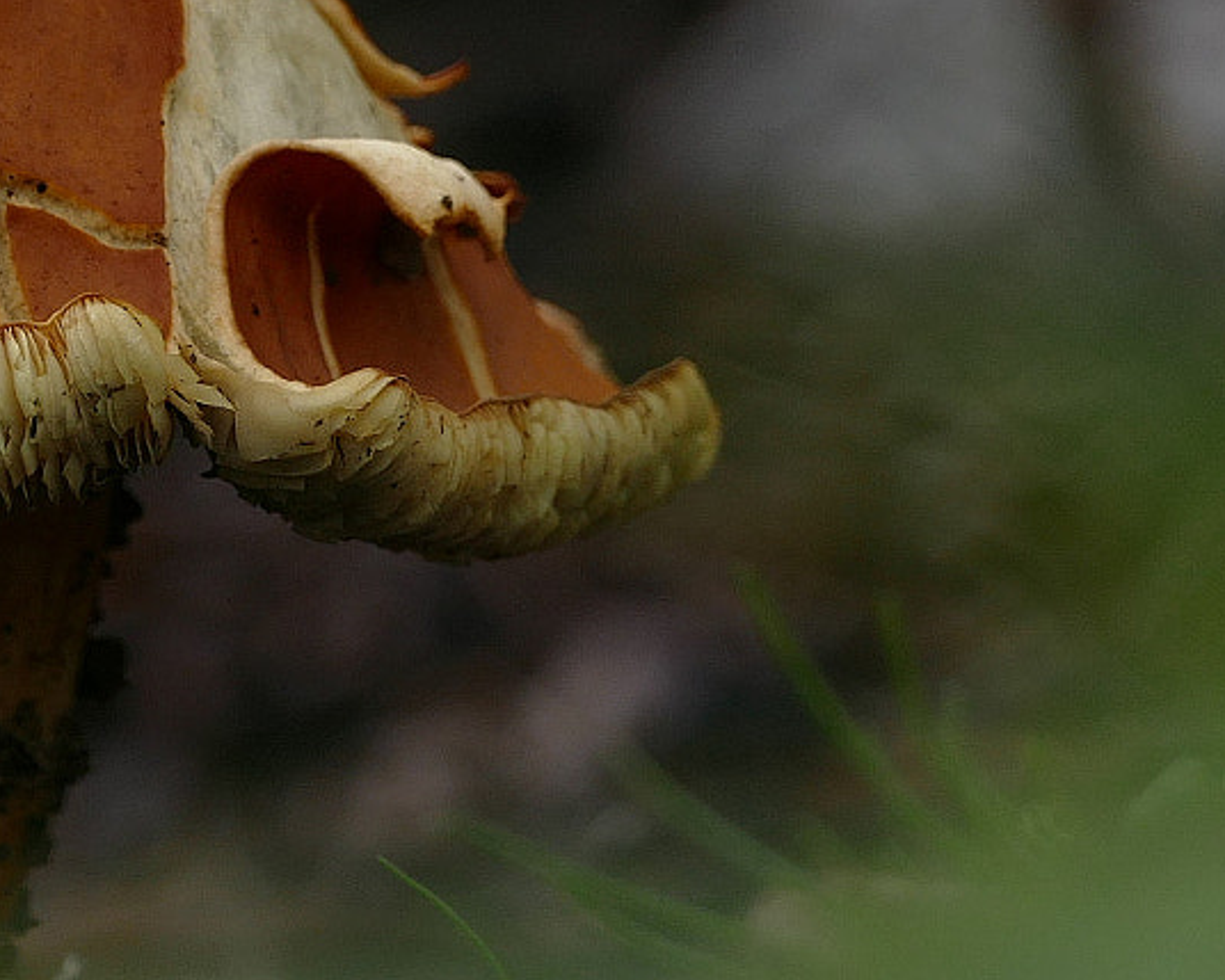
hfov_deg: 1.9
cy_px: 281
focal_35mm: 1041
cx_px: -41
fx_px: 37749
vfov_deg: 1.5
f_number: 4.5
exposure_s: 1/500
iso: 100
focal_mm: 135.82
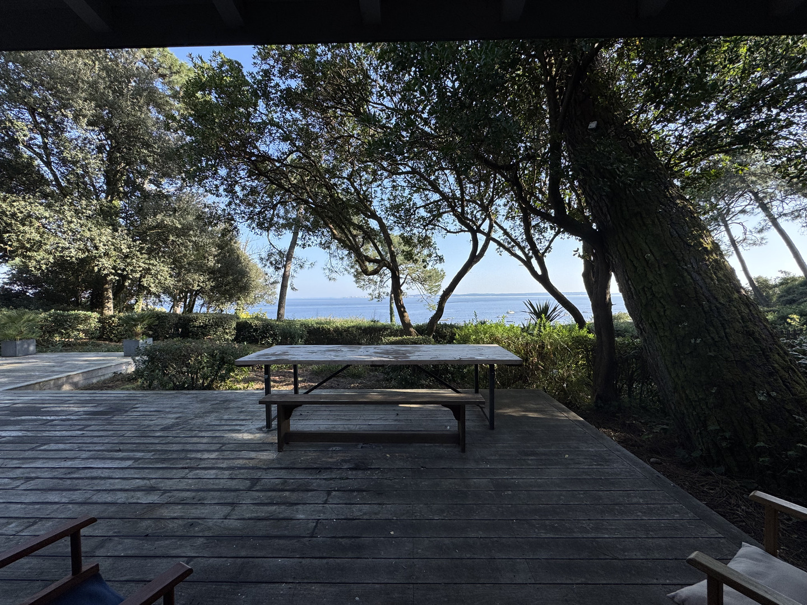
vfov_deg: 85.7
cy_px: 302
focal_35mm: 14
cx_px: 404
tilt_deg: -1.5
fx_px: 326
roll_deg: +0.9
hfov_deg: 102.1
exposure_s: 1/620
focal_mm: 2.22
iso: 40
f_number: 2.2
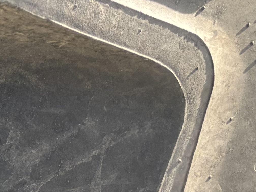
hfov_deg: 11.6
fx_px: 1095
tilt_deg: -15.4
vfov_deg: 9.9
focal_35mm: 148
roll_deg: +5.0
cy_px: -35
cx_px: -301
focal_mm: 5.96
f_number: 1.6
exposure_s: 1/406
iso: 50
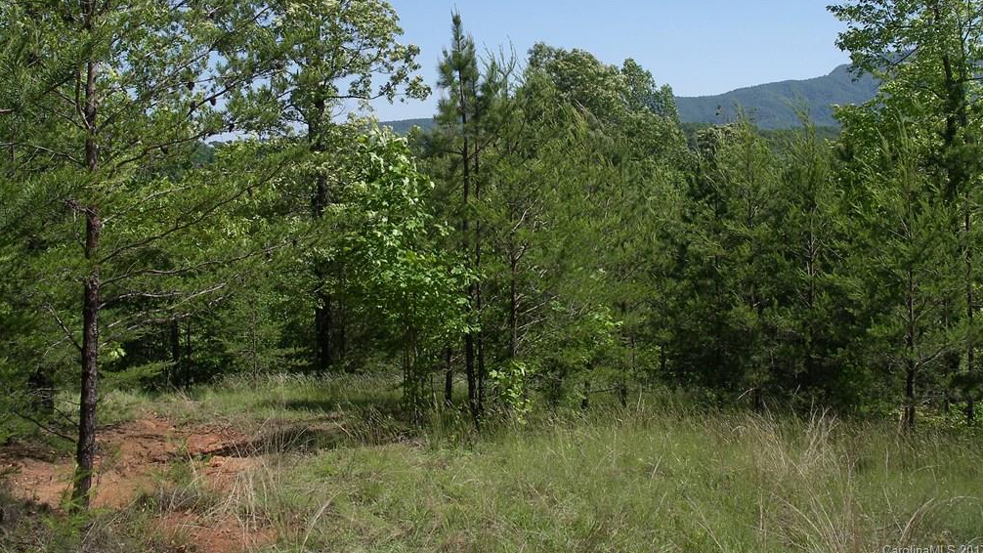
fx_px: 1069
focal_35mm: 41
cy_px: 185
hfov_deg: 49.4
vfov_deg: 28.8
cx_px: 495
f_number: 5.6
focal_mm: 7.8
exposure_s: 1/250
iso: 80
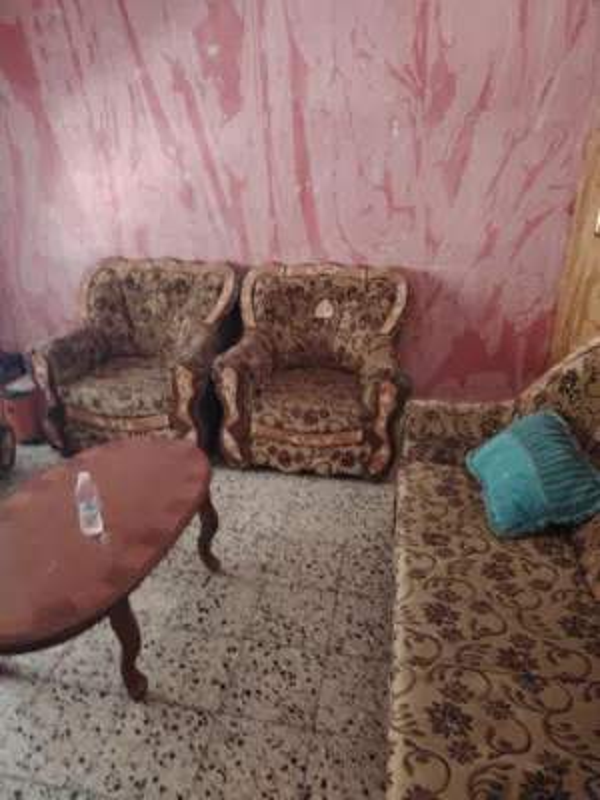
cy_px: 400
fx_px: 555
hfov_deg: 56.8
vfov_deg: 71.6
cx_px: 300
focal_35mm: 24
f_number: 1.75
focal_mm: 5.25
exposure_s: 1/25
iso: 3825
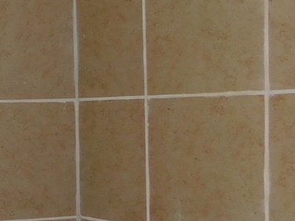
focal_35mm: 92
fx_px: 784
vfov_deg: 16.0
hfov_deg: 16.5
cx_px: -286
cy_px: 154
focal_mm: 4
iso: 200
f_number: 3
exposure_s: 1/30
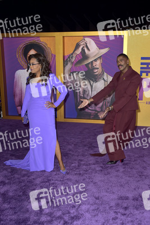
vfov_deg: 54.4
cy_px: 112
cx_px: 75
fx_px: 219
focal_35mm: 35
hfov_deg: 37.9
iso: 400
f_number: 6.3
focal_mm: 35
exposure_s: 1/250
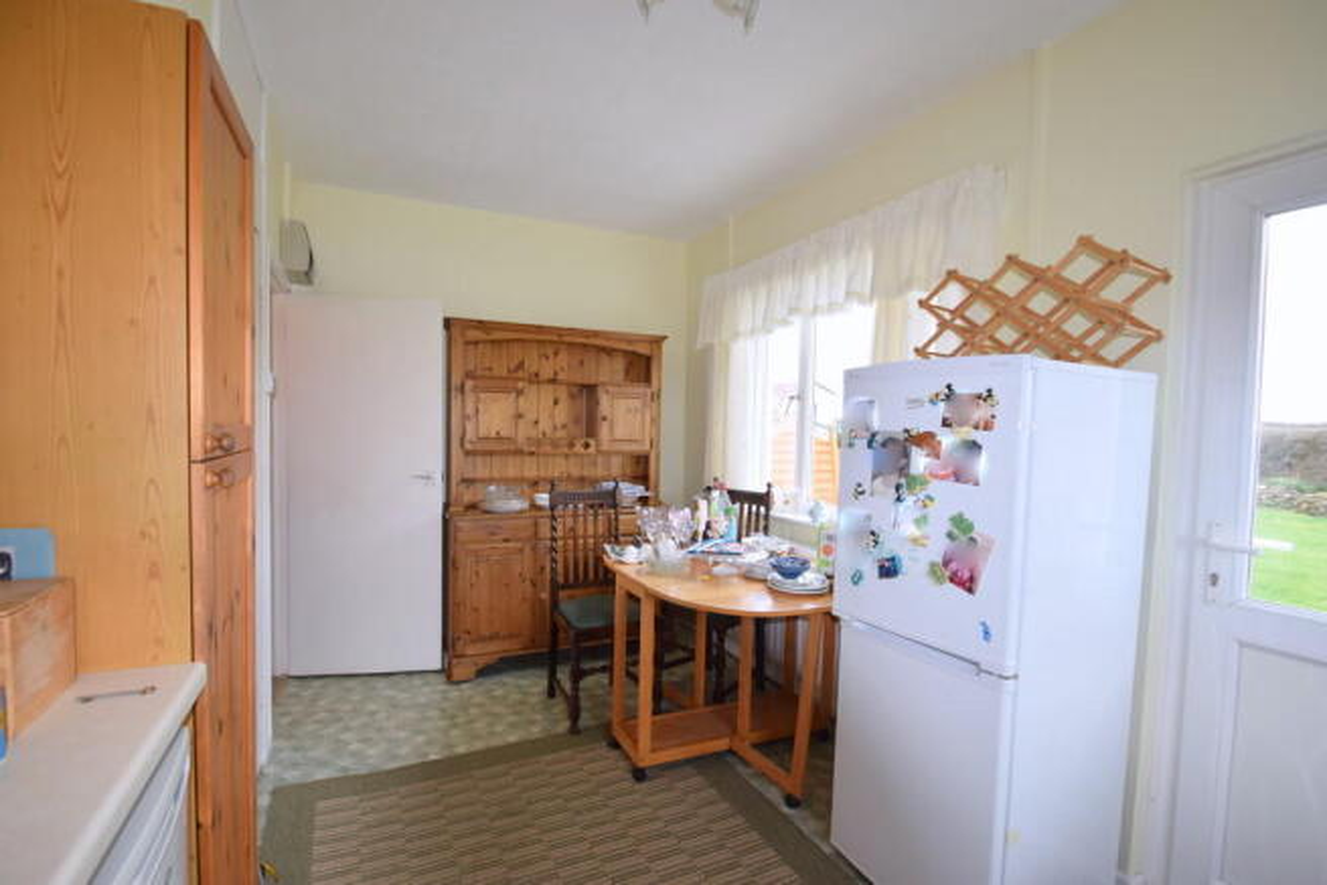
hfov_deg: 100.4
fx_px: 553
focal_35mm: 15
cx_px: 664
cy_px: 442
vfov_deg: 77.4
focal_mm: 10
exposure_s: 1/100
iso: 800
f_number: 5
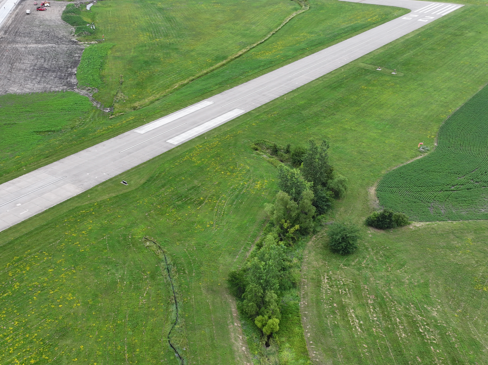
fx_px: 564
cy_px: 211
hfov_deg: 46.1
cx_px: 163
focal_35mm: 40
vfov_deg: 35.9
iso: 100
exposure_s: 1/1000
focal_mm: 12.29
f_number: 2.8
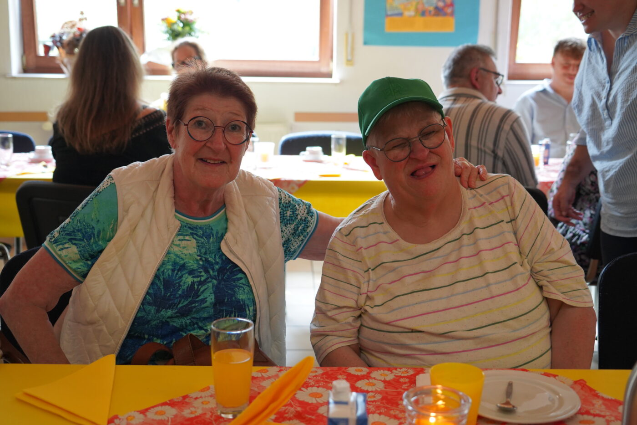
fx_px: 778
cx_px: 318
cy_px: 212
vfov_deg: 30.5
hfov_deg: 44.5
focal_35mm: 44
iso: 2500
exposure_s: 1/160
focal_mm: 44
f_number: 4.5
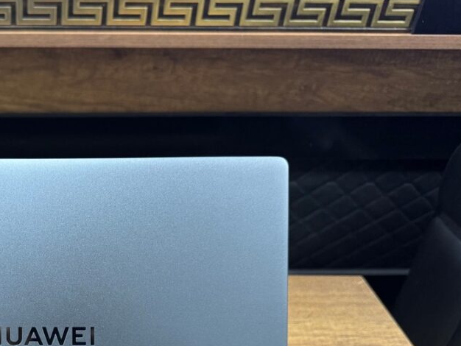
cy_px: 317
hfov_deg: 37.8
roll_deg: +0.4
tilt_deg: -36.2
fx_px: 613
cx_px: 27
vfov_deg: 30.1
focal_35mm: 46
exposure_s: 1/50
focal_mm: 6.76
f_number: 1.78
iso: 320
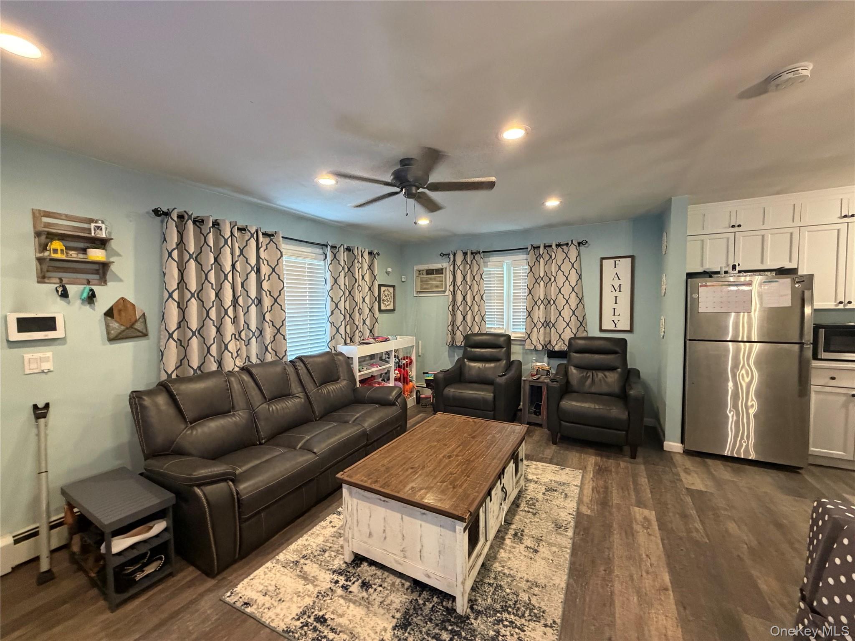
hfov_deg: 102.1
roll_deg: +0.0
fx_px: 346
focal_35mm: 14
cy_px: 320
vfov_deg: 85.7
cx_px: 428
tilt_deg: -3.2
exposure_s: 1/60
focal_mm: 2.22
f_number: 2.2
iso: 500
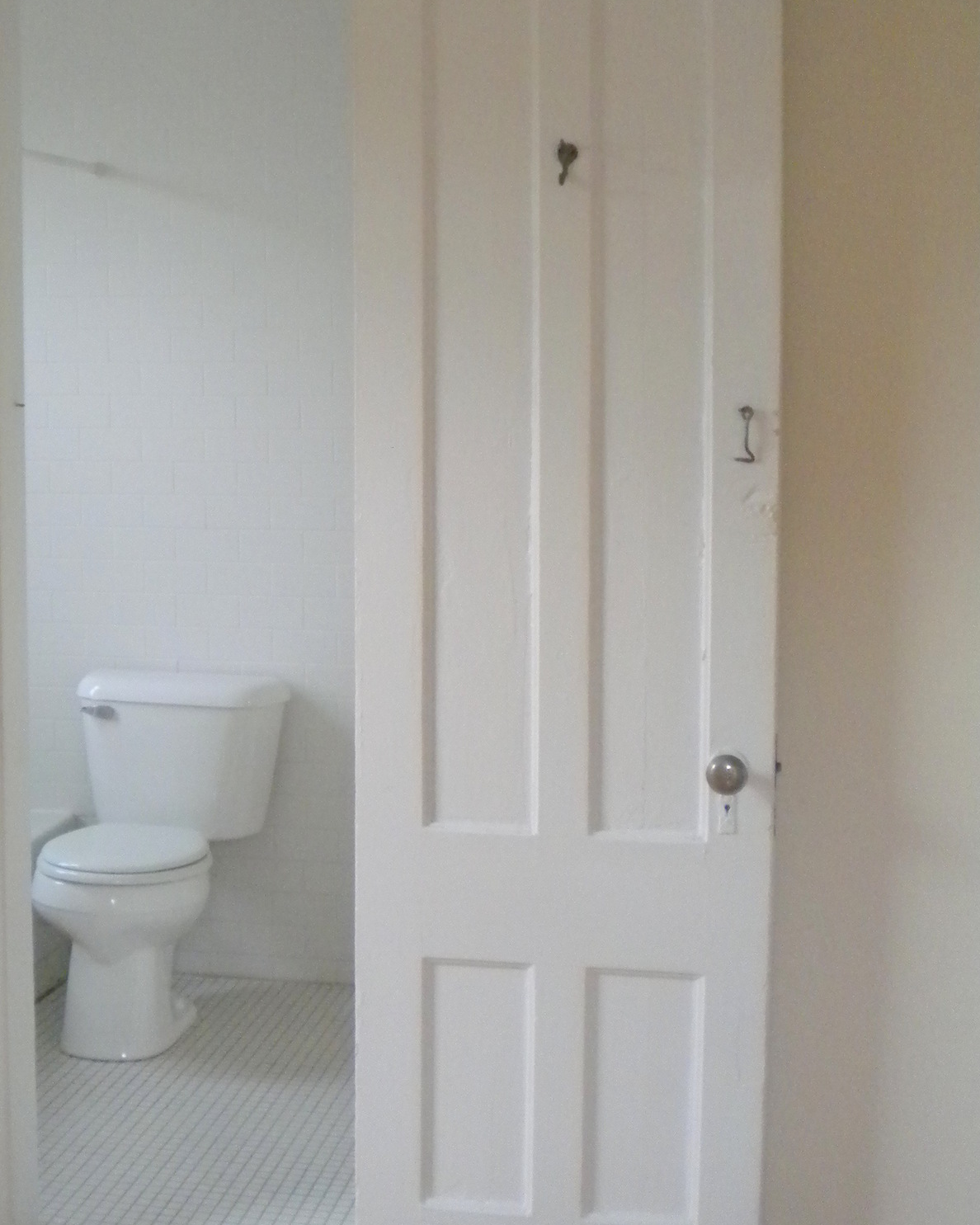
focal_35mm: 53
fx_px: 1922
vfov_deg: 35.2
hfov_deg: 28.3
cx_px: 277
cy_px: 471
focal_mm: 6.3
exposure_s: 1/154
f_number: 3.1
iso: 400
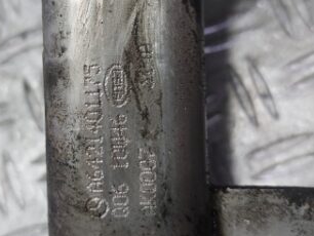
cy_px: 100
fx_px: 445
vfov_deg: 29.7
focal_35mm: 49
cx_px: 119
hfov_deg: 38.6
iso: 125
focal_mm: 5.23
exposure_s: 1/100
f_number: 1.8
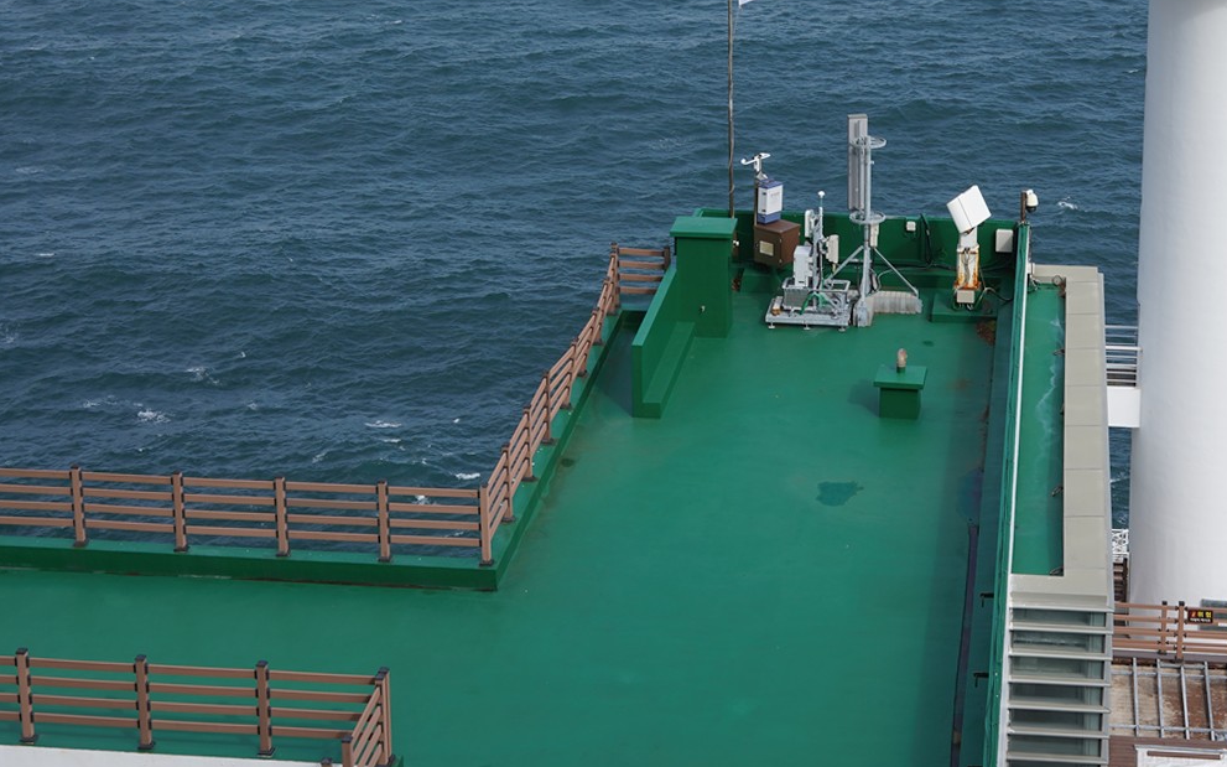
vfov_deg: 17.9
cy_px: 114
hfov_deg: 28.4
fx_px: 2407
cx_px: 797
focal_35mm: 72
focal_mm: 35
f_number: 13
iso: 100
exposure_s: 1/100
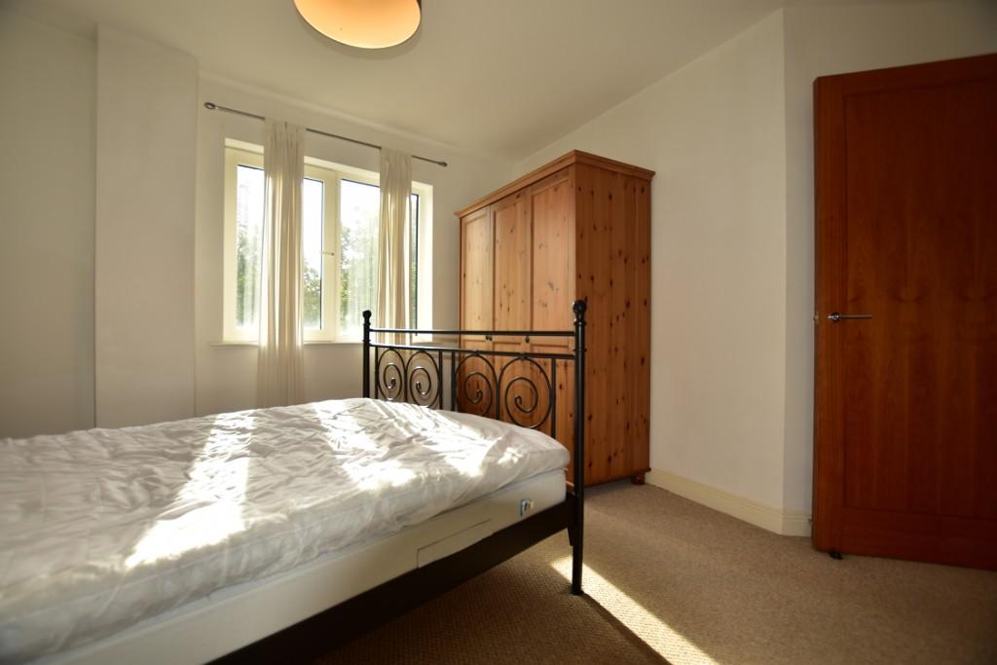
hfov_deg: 100.4
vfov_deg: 77.3
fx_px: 415
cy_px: 332
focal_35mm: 15
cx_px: 498
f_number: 4
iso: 125
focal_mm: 10
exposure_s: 1/200
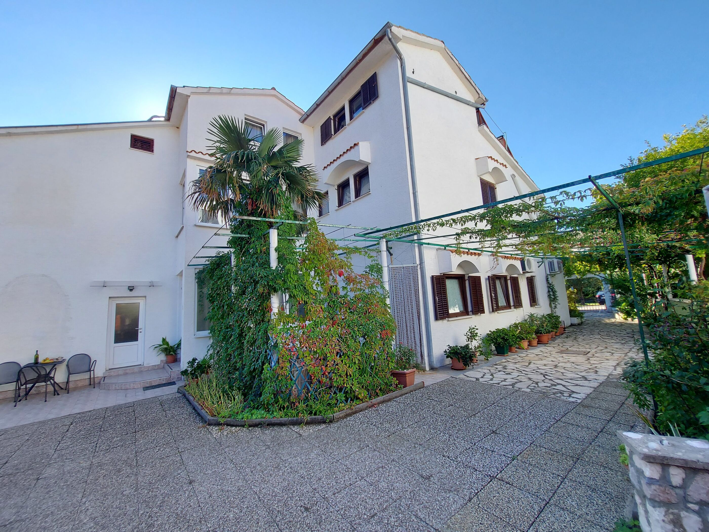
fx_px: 266
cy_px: 266
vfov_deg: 89.9
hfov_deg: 106.2
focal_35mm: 13
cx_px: 354
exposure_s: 1/441
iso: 50
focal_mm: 1.74
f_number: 2.2
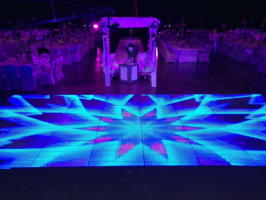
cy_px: 100
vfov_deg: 42.9
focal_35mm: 33
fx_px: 254
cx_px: 133
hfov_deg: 55.4
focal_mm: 4.13
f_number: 2.4
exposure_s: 1/20
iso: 100
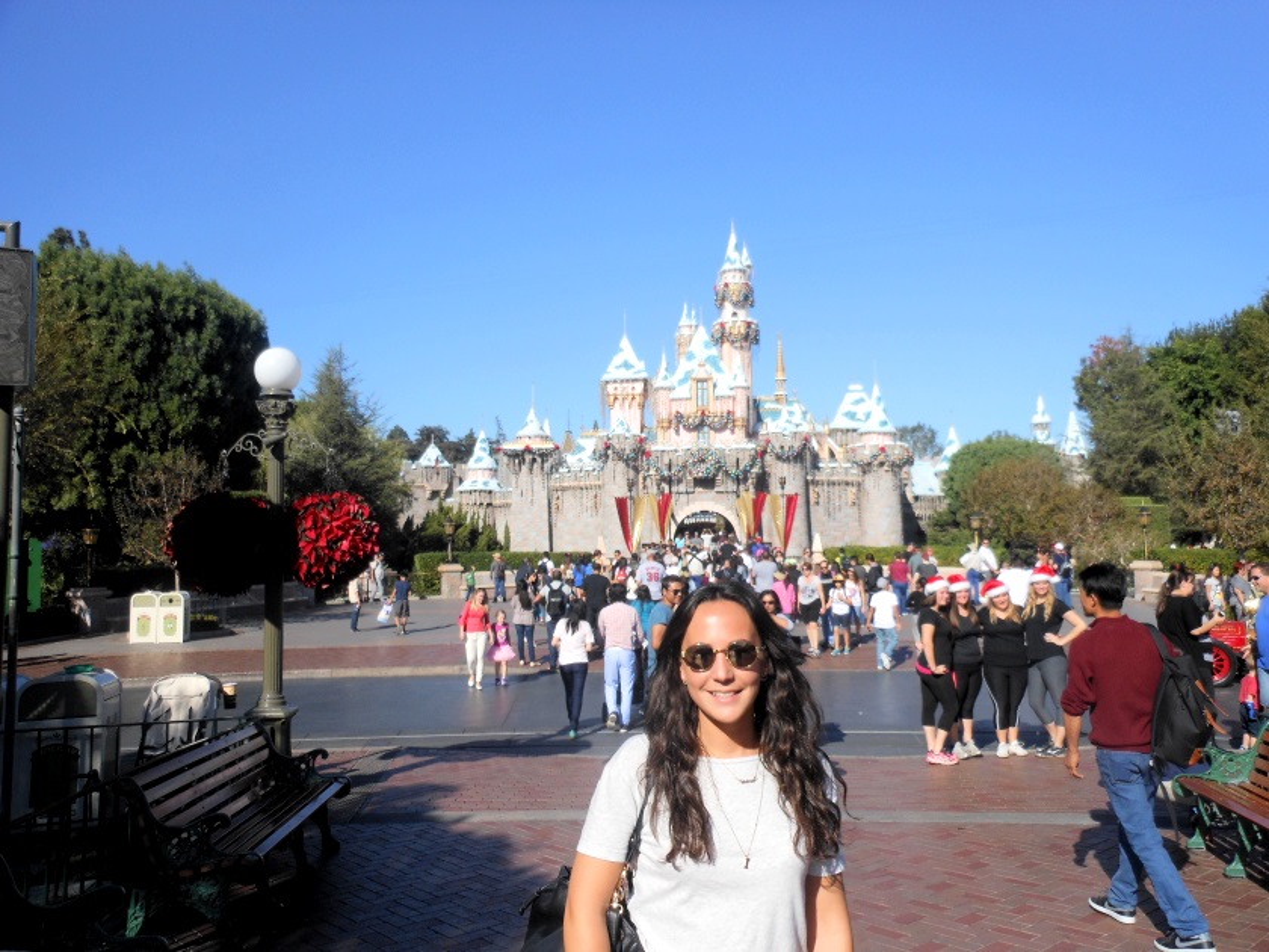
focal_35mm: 28
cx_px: 634
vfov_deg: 49.7
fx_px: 1026
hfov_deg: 63.4
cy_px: 476
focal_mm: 5
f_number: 3.7
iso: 80
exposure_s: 1/1000
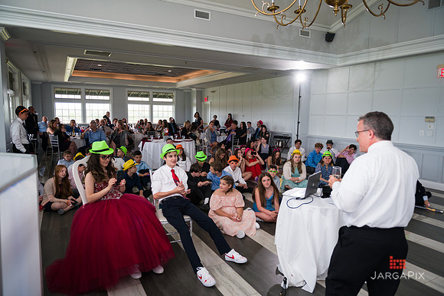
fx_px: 296
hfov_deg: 73.8
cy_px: 148
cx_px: 222
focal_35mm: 24
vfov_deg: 53.1
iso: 400
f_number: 3.2
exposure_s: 1/200
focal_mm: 24
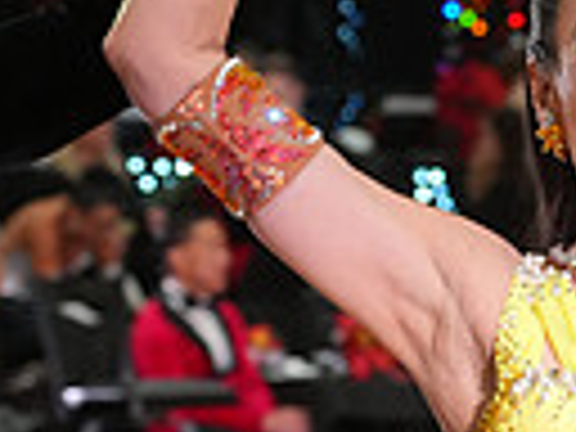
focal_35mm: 304
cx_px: 254
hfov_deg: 6.5
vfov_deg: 4.8
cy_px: 693
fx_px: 5058
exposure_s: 1/200
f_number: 5
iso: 3200
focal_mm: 70
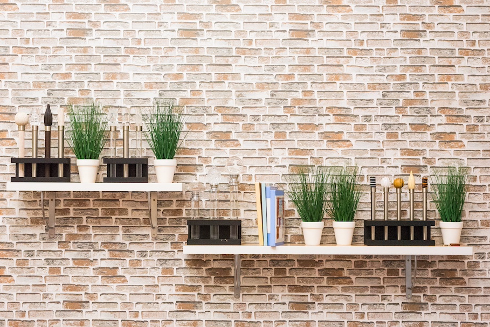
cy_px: 173
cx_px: 232
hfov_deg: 36.2
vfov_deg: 24.6
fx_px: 749
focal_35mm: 55
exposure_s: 1/80
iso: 5000
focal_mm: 50
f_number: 5.6
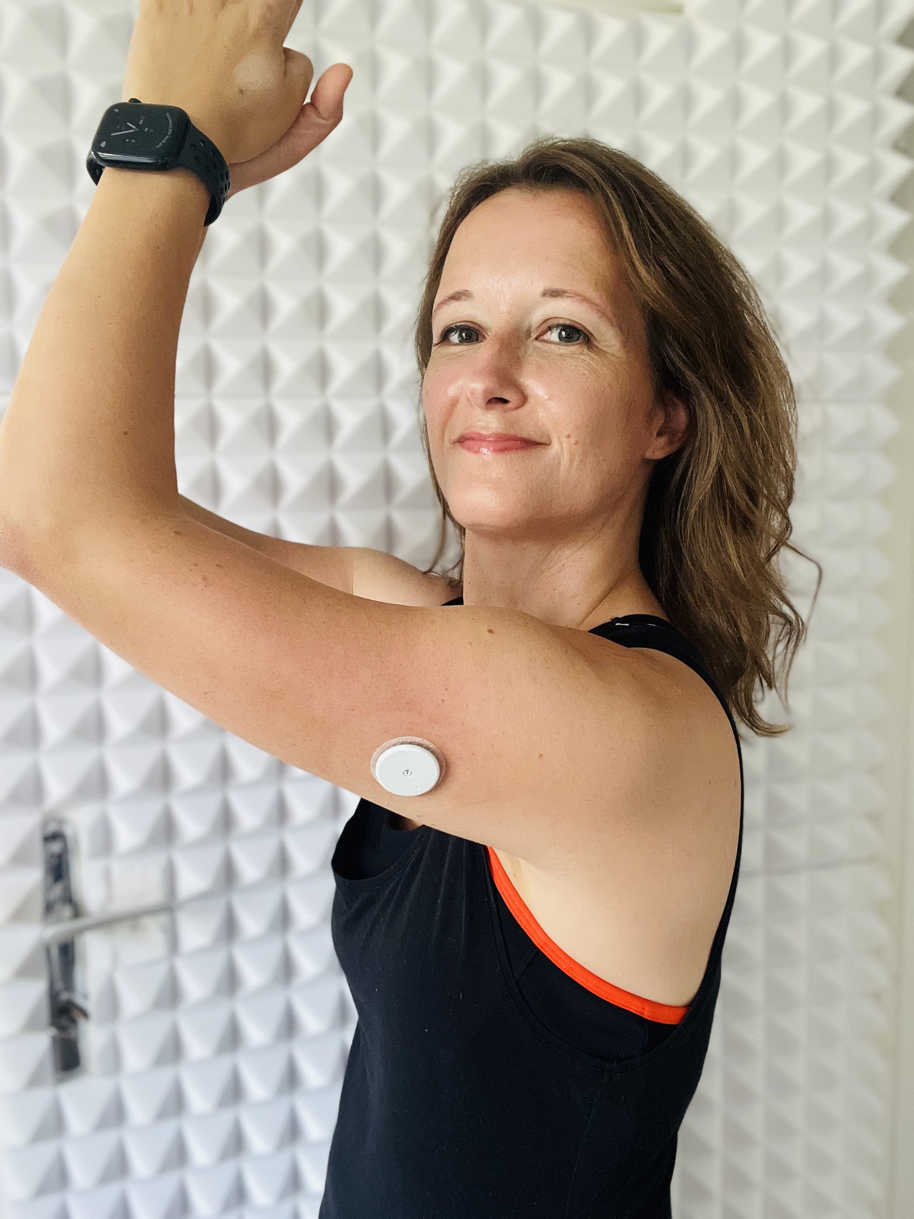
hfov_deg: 46.8
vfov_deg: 60.0
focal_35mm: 30
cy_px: 610
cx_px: 457
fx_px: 1056
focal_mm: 2.71
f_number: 2.2
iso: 320
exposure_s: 1/60
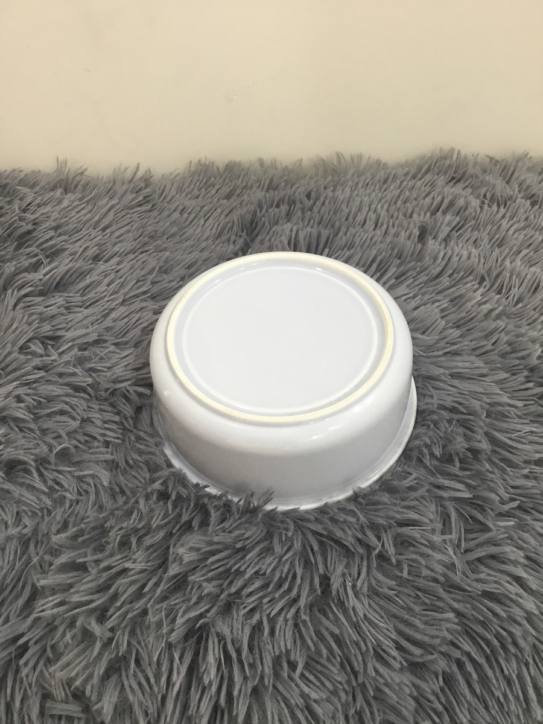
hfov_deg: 45.4
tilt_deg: -47.9
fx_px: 648
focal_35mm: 31
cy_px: 362
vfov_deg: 58.4
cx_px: 272
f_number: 2.4
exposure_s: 1/33
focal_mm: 3.3
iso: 64
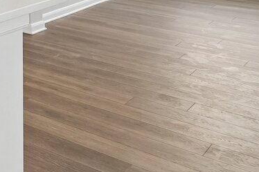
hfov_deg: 18.1
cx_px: -280
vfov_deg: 17.7
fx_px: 467
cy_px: -115
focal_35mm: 65
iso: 500
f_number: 8
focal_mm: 15
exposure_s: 1/15
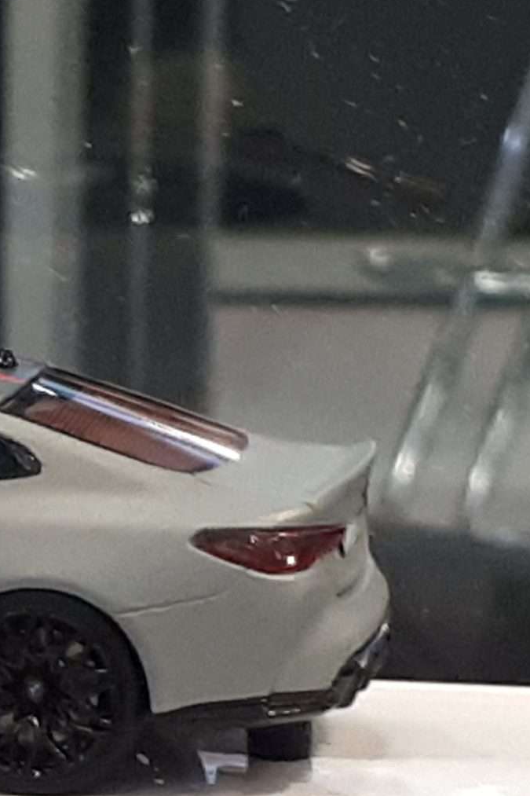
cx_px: -346
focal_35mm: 71
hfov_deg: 16.7
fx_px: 1568
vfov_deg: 27.7
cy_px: 667
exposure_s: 1/33
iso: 200
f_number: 1.9
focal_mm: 3.6
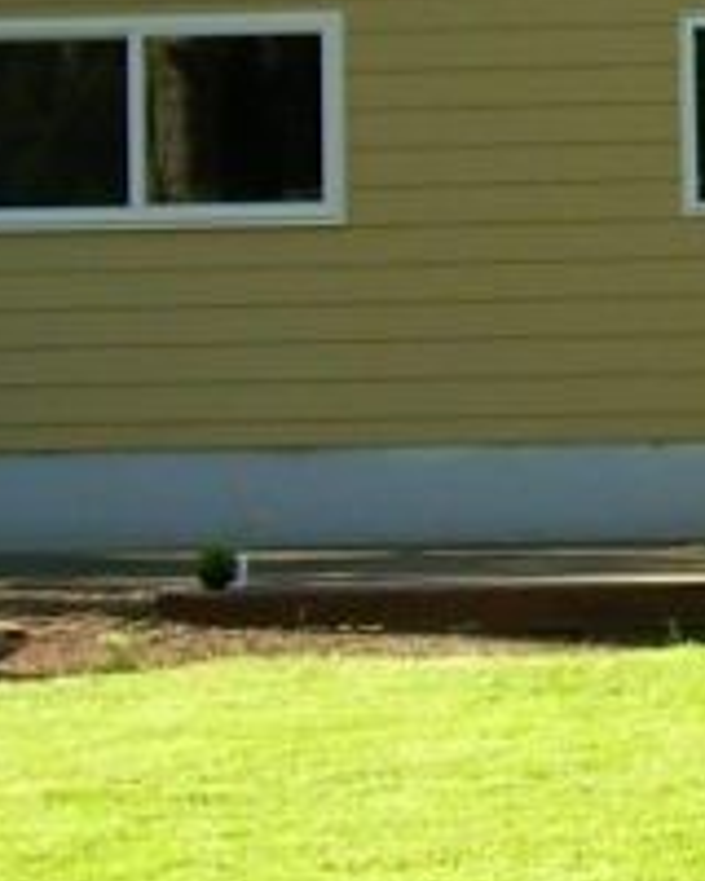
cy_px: 141
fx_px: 4956
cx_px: 1375
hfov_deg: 7.8
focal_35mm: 190
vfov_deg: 10.1
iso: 50
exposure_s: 1/193
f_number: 2.8
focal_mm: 6.3
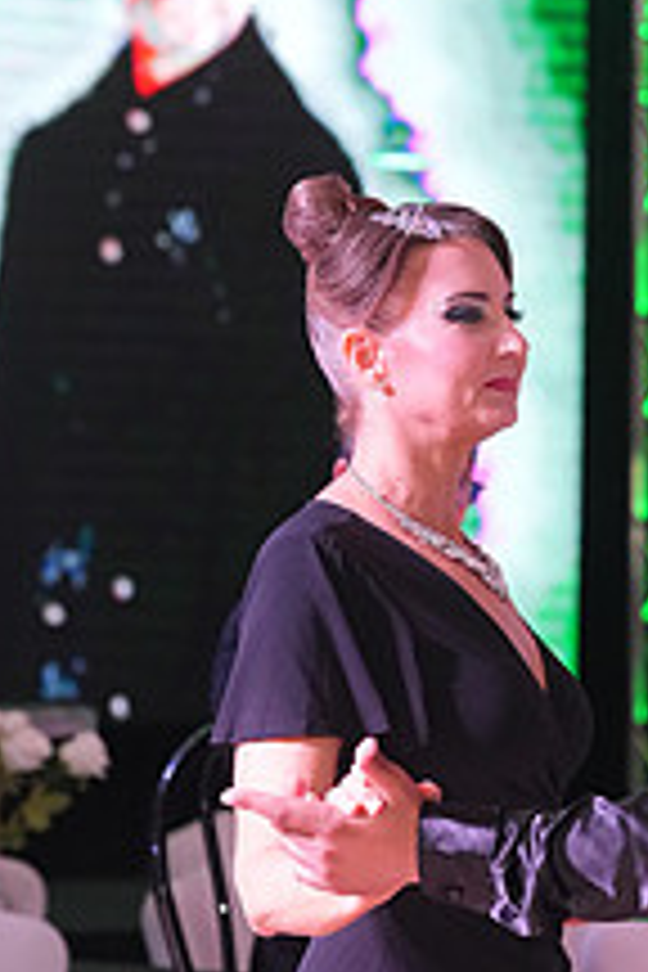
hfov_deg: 4.0
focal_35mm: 339
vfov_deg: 6.0
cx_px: 668
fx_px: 9152
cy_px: 1238
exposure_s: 1/250
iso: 3200
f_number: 5
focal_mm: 126
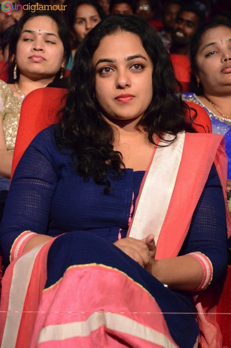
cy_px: 174
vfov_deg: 17.1
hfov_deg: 11.4
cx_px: 116
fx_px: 1160
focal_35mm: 120
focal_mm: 80
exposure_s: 1/125
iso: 8000
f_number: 5.6
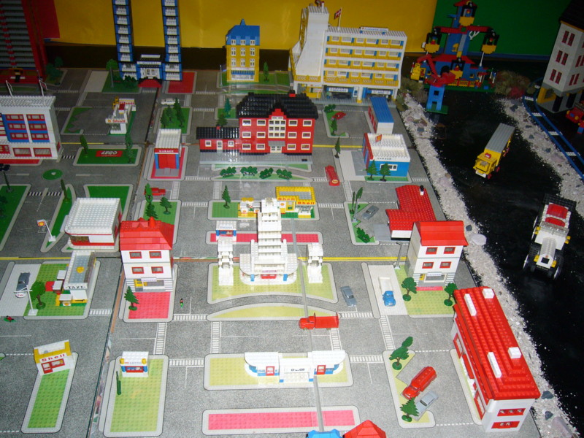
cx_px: 292
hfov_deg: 52.6
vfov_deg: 40.7
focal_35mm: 35
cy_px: 219
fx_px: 590
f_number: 2.8
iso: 100
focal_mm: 5.8
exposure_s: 1/30
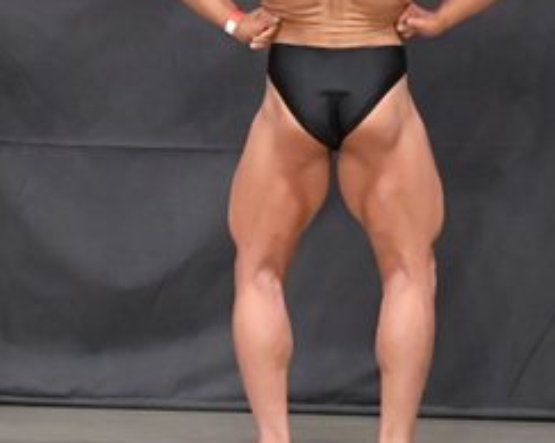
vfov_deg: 3.0
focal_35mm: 518
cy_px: 55
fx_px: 8505
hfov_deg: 3.7
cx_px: -176
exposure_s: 1/400
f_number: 5.6
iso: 6400
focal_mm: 116
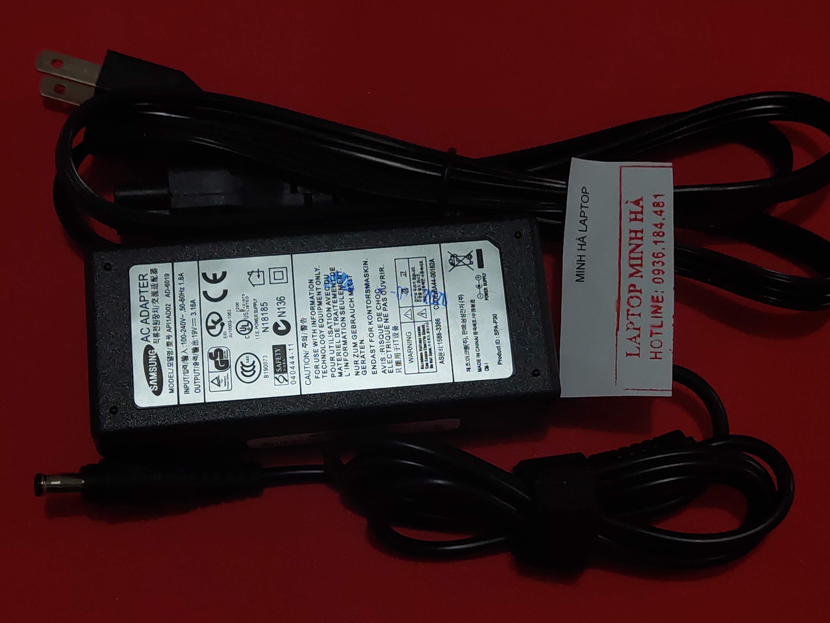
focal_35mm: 25
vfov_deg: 54.9
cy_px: 312
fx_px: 599
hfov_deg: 69.4
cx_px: 415
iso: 56
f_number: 1.7
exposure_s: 1/100
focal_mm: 4.71
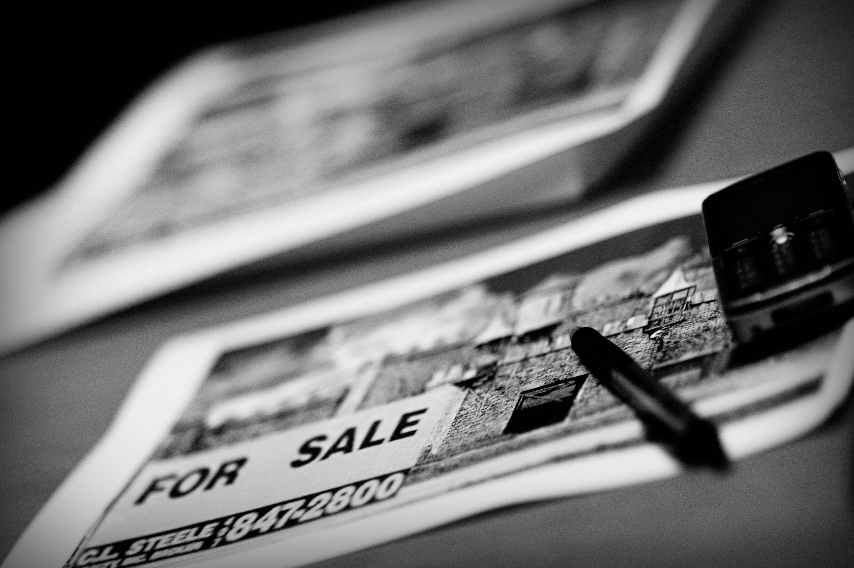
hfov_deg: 16.1
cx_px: 427
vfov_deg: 10.7
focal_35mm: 128
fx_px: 3022
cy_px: 284
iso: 400
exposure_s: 1/500
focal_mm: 85
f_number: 1.4
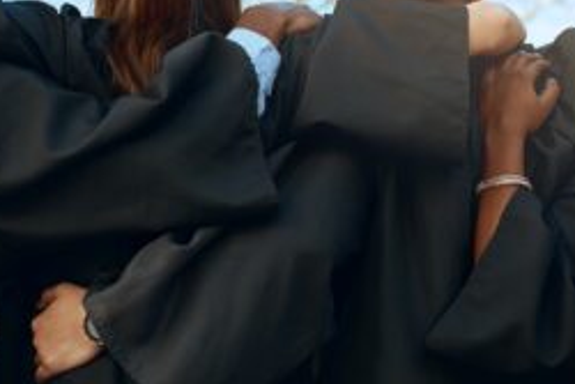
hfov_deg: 16.4
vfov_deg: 11.0
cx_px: 145
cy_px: 91
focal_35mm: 124
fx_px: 1982
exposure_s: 1/320
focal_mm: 50
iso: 100
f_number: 2.2
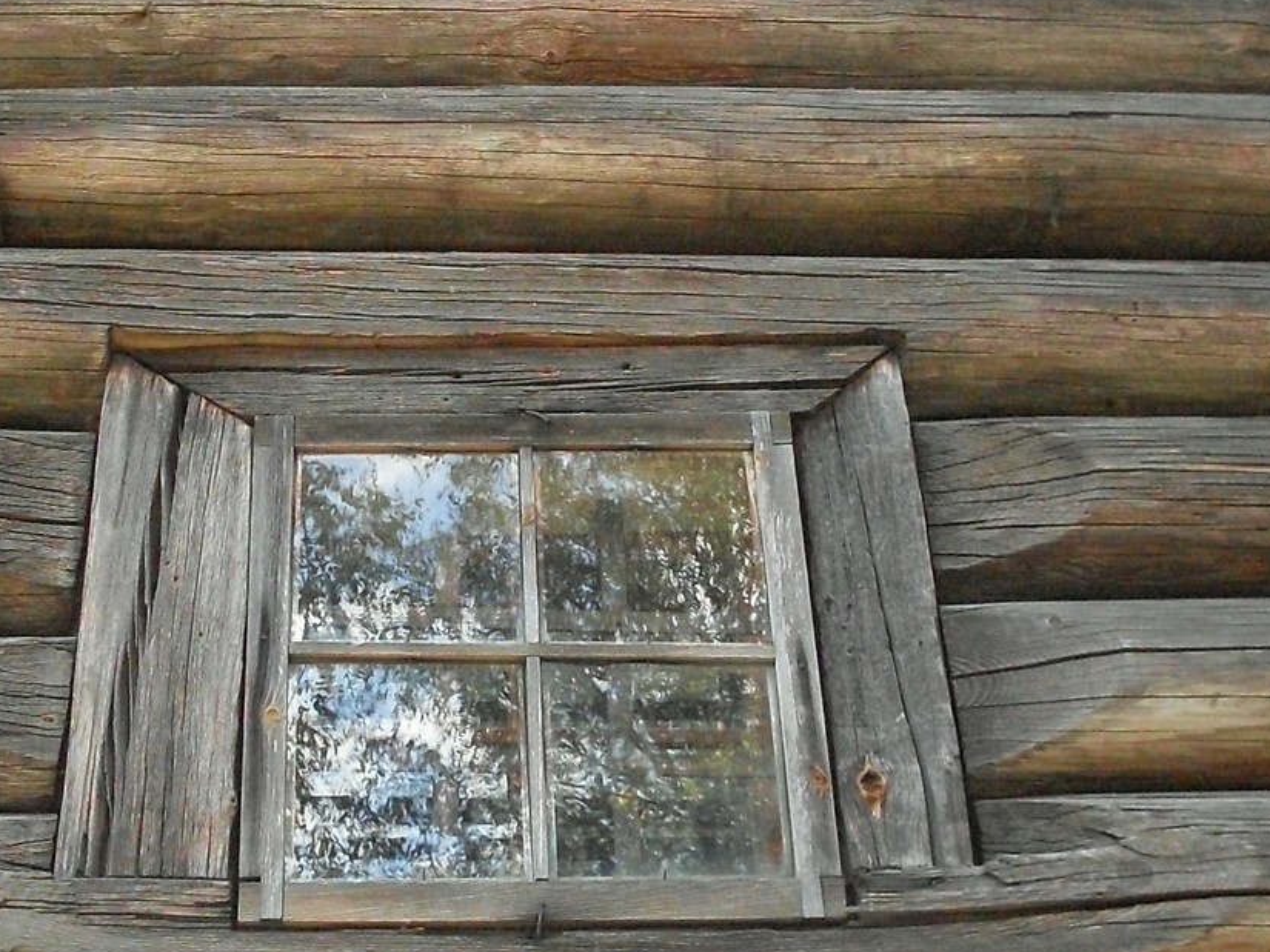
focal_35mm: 66
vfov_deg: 22.3
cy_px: 471
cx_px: 533
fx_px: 2422
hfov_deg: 29.3
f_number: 2.8
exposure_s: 1/350
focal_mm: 6.3
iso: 400
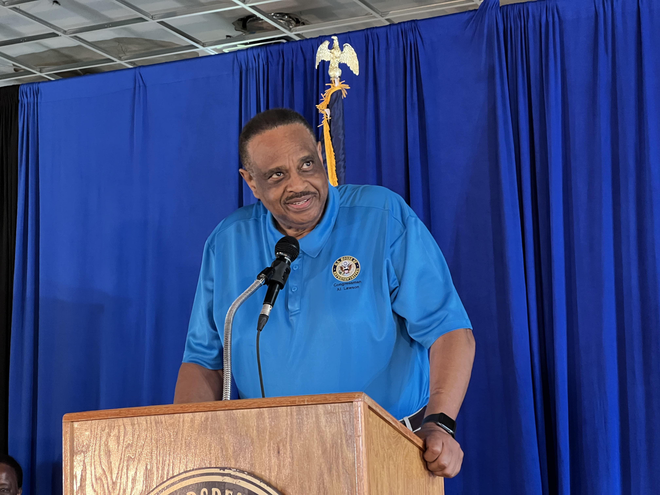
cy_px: 248
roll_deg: +1.6
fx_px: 1468
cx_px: 330
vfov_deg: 19.1
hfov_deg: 25.3
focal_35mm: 77
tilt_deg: +9.5
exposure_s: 1/30
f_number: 2.8
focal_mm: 9
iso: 640
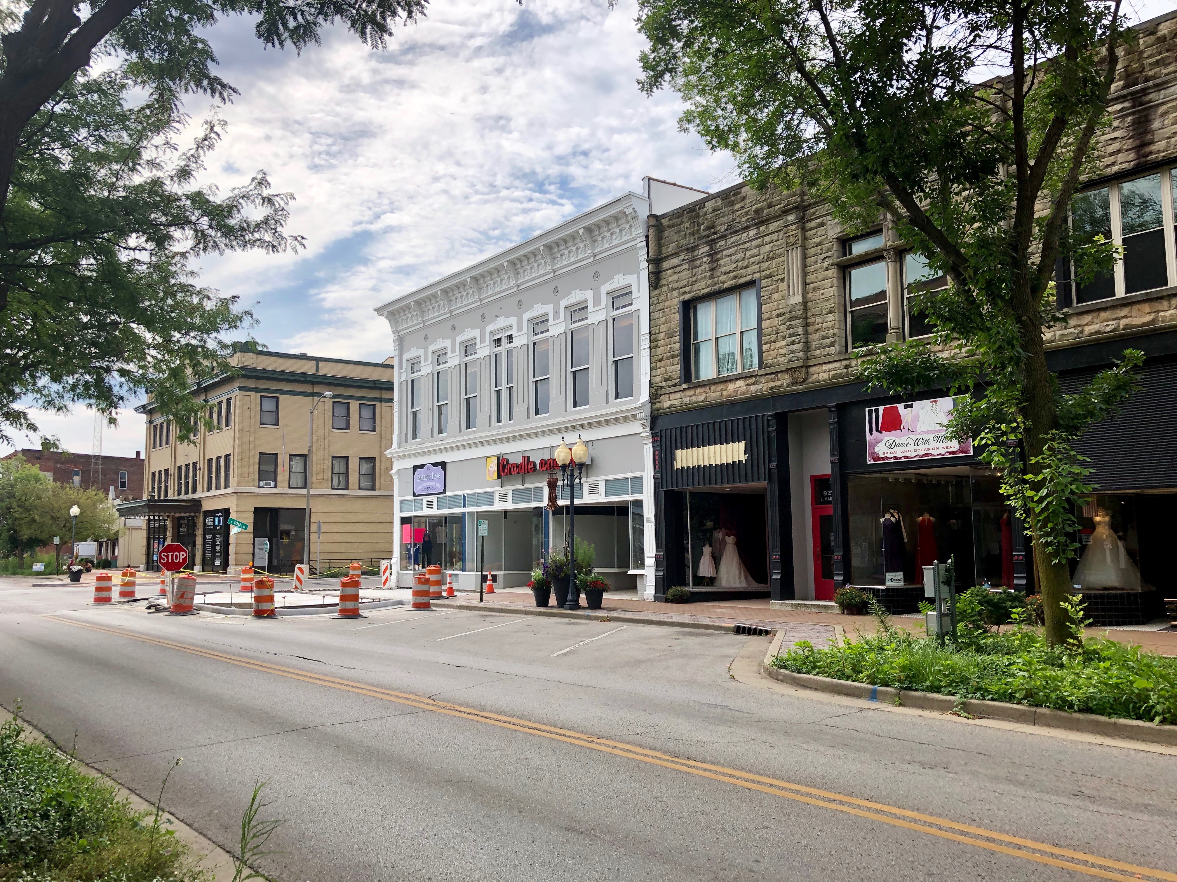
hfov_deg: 63.4
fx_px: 952
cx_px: 588
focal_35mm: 28
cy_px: 441
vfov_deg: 49.7
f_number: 1.8
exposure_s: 1/1517
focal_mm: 3.99
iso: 20
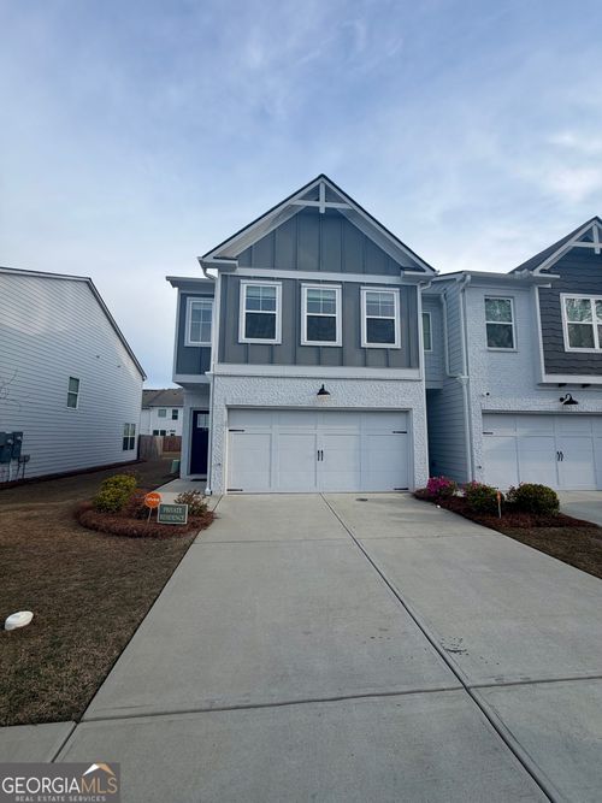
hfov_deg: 85.7
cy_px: 402
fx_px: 325
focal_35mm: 14
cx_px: 301
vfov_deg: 102.1
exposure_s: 1/770
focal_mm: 2.22
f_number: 2.2
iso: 32
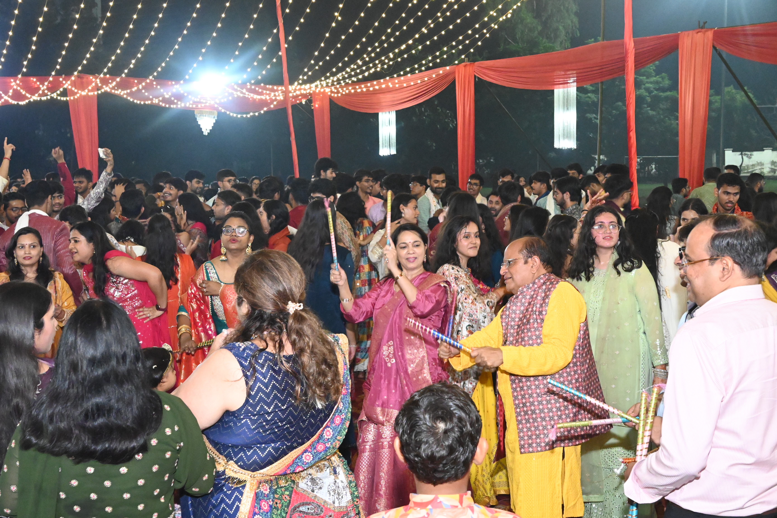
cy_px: 259
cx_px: 388
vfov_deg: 29.9
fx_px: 971
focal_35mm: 45
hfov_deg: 43.6
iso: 8000
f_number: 7.1
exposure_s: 1/80
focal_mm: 30
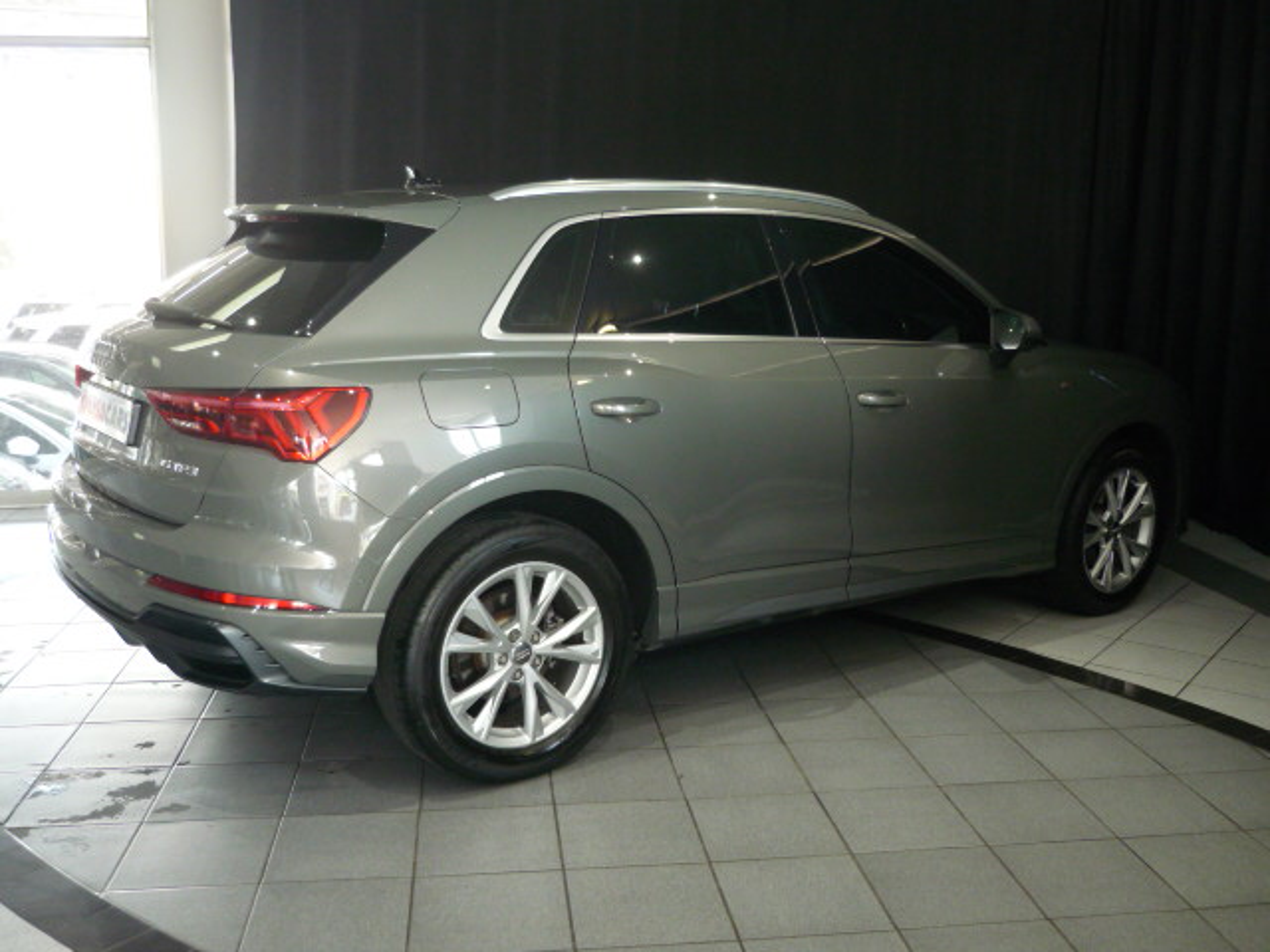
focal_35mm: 33
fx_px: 1211
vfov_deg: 42.9
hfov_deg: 55.4
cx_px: 635
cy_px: 476
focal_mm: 5.5
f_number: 2.8
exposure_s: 1/30
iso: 320
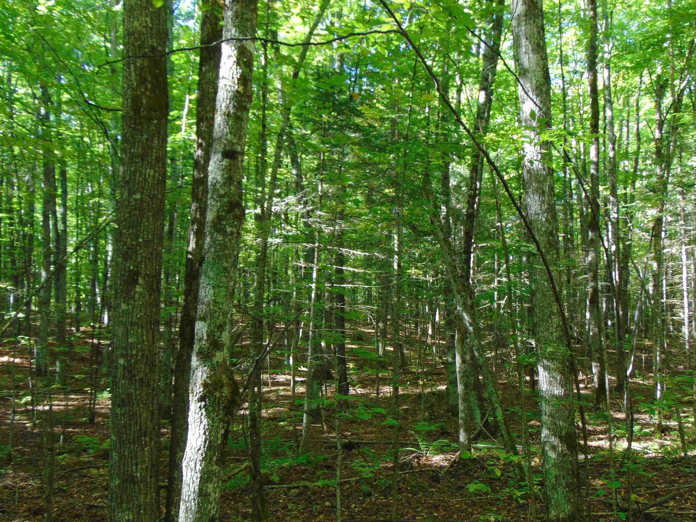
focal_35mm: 34
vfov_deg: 41.7
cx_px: 386
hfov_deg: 53.8
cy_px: 299
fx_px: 684
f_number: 3
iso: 100
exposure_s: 1/30
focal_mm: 4.5
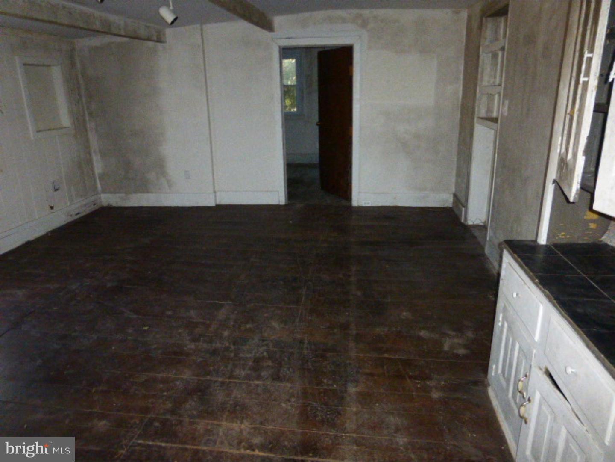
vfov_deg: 56.8
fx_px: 426
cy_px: 231
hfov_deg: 71.6
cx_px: 308
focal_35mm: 24
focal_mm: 4.3
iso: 800
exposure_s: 1/250
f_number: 3.3
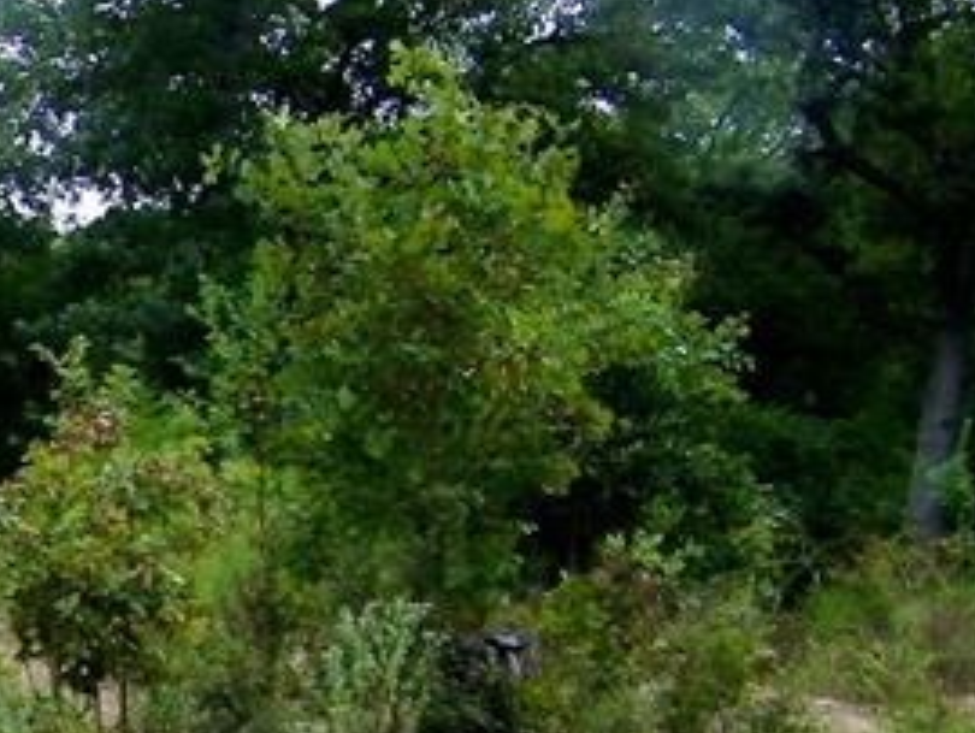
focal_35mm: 106
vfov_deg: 13.9
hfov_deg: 15.8
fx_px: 2988
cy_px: 592
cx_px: -787
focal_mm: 5
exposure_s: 1/250
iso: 80
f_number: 3.5
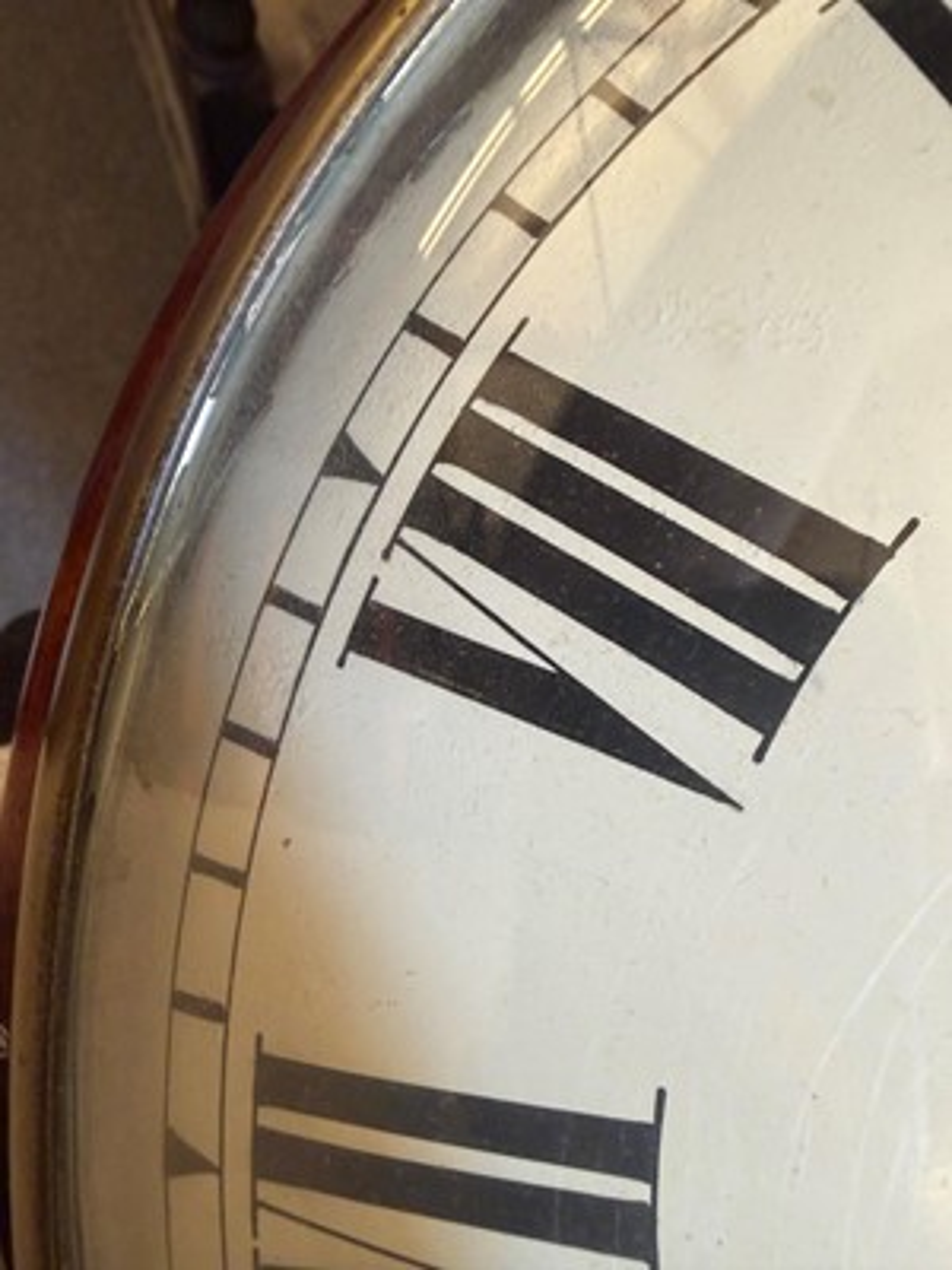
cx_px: 476
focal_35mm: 26
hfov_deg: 53.1
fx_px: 953
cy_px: 635
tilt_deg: -73.8
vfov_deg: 67.3
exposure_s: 1/50
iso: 320
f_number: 2.2
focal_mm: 2.22
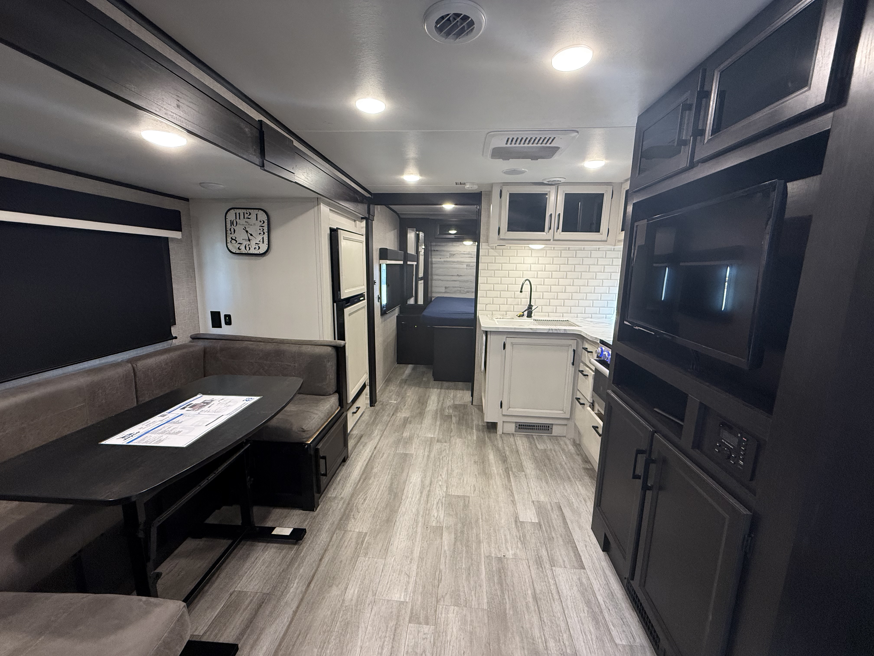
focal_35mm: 14
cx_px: 437
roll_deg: -0.4
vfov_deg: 85.7
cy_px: 328
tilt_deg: -10.7
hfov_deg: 102.1
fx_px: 353
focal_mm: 2.22
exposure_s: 1/71
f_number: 2.2
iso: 320
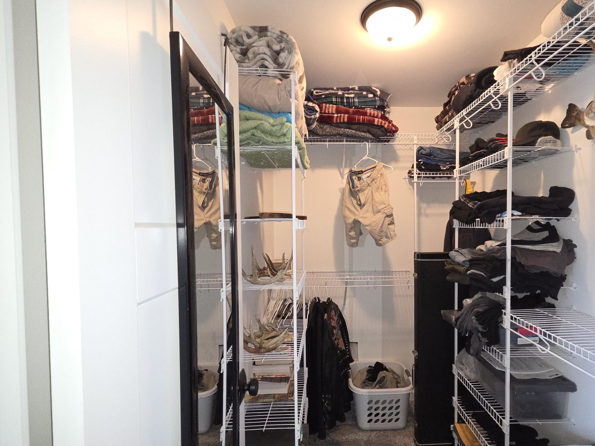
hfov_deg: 90.5
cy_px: 240
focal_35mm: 17
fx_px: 292
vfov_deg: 74.6
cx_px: 336
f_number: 2.2
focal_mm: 2.2
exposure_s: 1/40
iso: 320
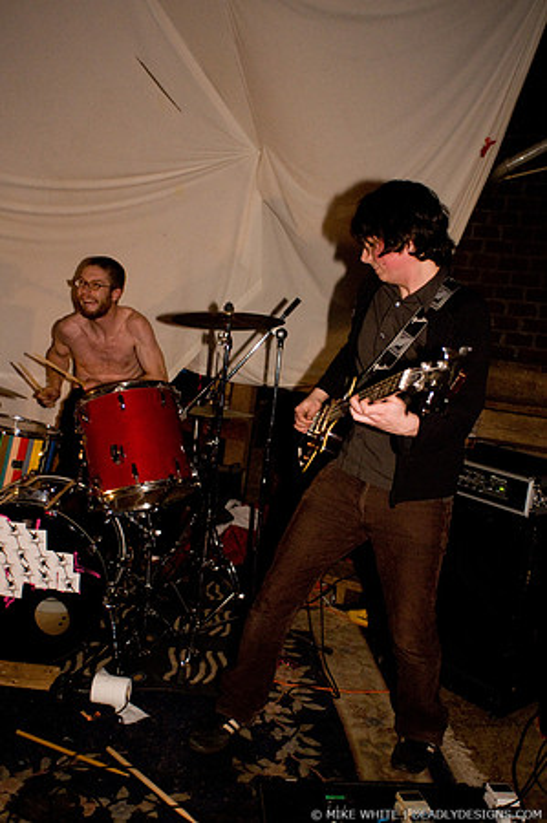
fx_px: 685
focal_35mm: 30
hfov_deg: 43.5
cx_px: 274
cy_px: 412
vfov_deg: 62.0
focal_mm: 20
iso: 1250
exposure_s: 1/50
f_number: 2.8
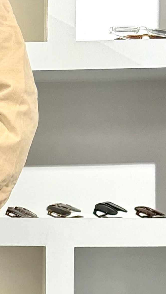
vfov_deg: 11.9
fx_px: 1408
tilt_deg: -1.4
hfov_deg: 6.6
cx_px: -140
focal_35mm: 180
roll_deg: -0.6
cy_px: 260
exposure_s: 1/100
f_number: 1.78
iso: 100
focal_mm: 6.76
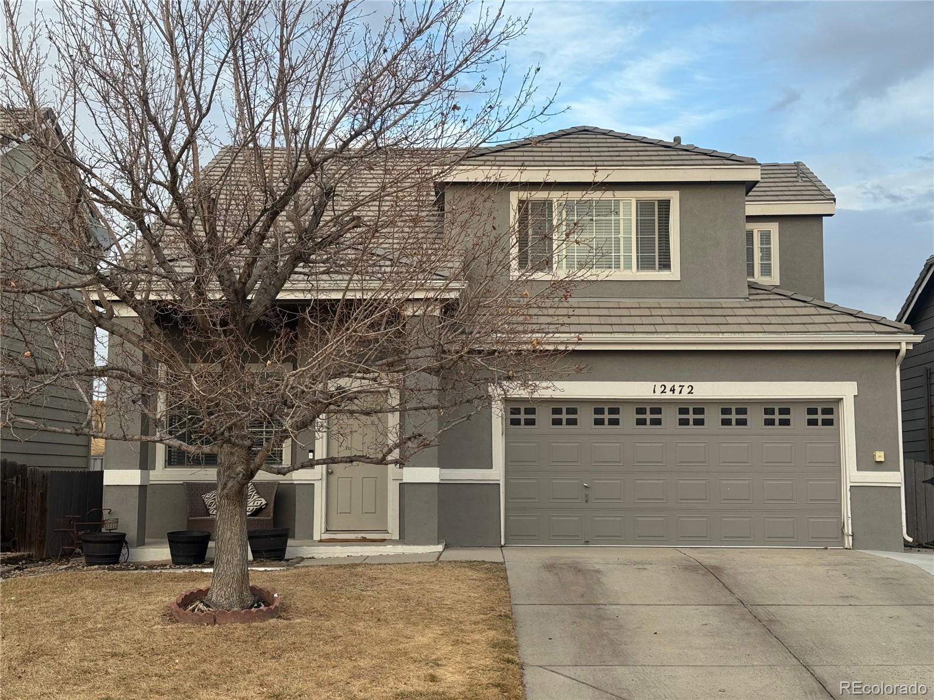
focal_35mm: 48
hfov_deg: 39.7
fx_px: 1295
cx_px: 467
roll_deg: +0.0
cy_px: 350
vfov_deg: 30.3
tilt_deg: +5.6
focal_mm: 6.76
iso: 64
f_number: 1.78
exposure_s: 1/368
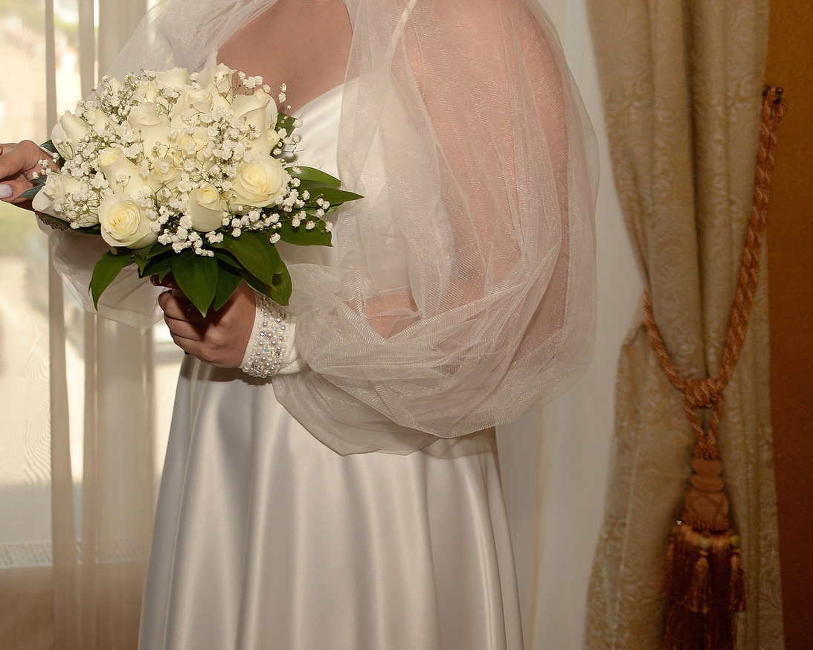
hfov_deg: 26.2
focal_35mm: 66
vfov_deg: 22.5
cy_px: 56
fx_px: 1588
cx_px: -108
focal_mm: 30
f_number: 4
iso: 250
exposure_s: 1/125
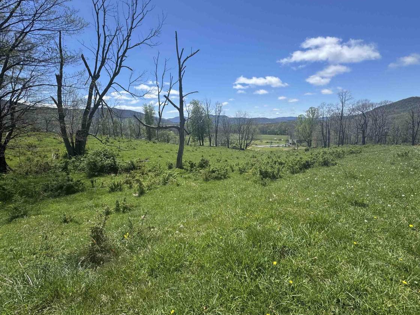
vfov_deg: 78.1
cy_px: 154
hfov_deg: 94.5
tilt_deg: -10.7
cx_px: 216
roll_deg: +0.2
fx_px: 194
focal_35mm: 16
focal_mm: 2.22
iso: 50
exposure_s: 1/1748
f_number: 2.2
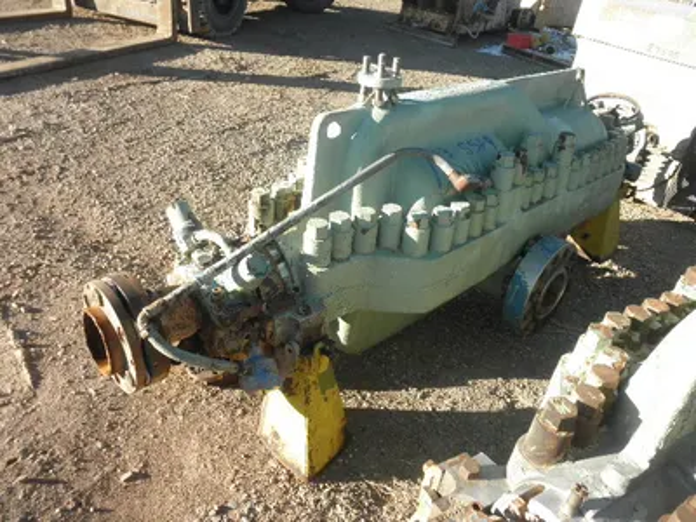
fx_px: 563
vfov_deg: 49.7
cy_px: 261
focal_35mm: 28
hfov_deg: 63.4
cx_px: 348
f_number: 3
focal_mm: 5
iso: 64
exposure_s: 1/250
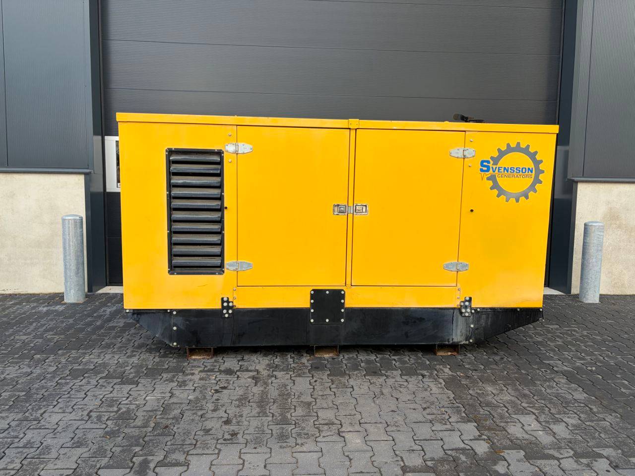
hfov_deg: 67.3
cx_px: 318
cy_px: 238
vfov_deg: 53.1
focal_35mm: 26
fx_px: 477
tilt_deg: -3.9
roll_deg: -0.9
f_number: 1.6
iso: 50
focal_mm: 5.96
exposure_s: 1/820
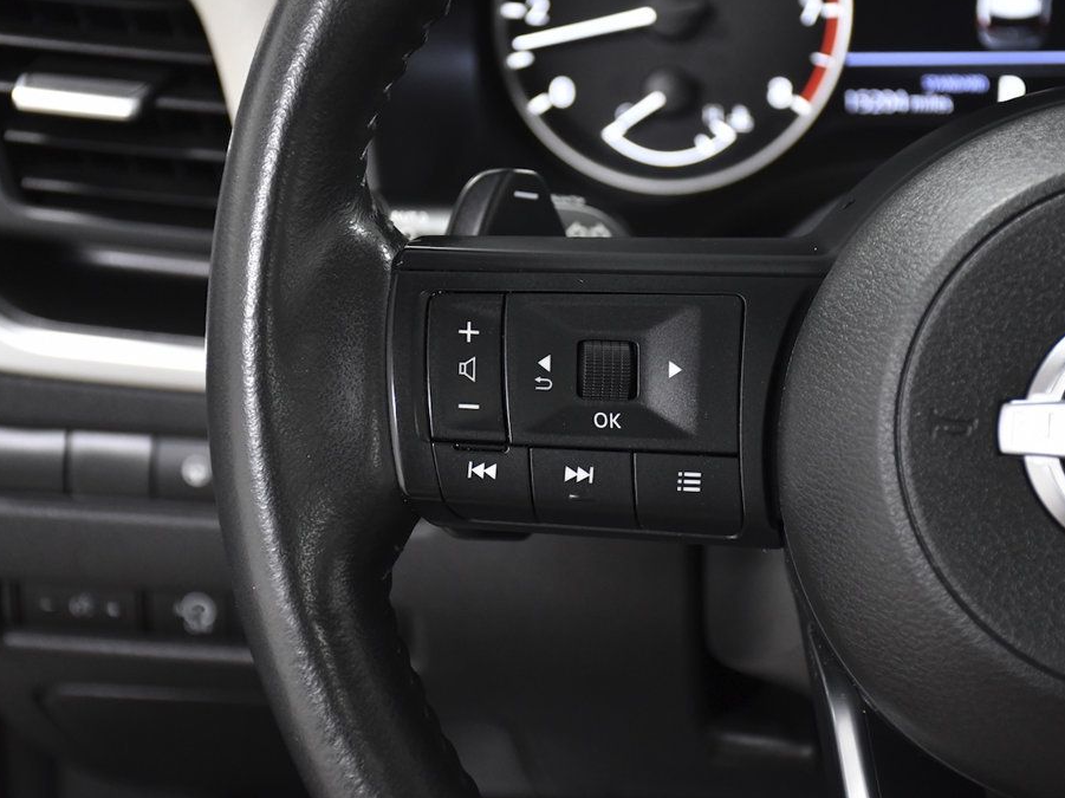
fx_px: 2522
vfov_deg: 18.0
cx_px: 572
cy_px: 399
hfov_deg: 23.8
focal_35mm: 82
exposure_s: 1/100
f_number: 4.8
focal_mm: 50
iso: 2500
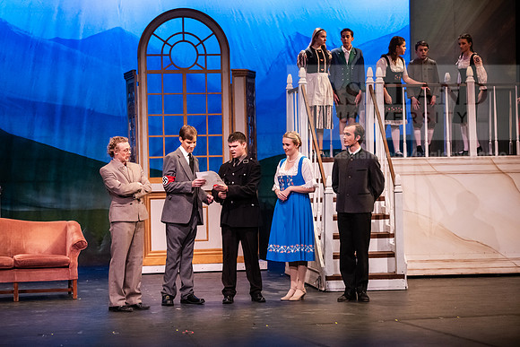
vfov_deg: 14.4
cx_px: 260
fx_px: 1372
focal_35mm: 95
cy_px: 174
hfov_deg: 21.5
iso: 4000
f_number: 3.2
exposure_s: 1/250
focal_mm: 95
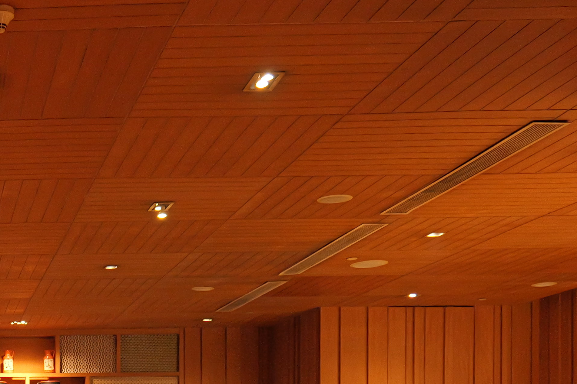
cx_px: -129
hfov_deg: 27.7
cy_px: 481
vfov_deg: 20.0
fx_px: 1010
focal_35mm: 63
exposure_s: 1/100
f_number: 4
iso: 4000
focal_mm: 20
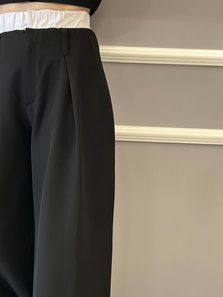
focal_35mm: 82
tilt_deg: -9.8
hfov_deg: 17.9
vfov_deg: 23.6
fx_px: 704
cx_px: 62
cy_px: 226
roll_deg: -2.4
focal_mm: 6.86
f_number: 1.78
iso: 200
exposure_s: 1/100
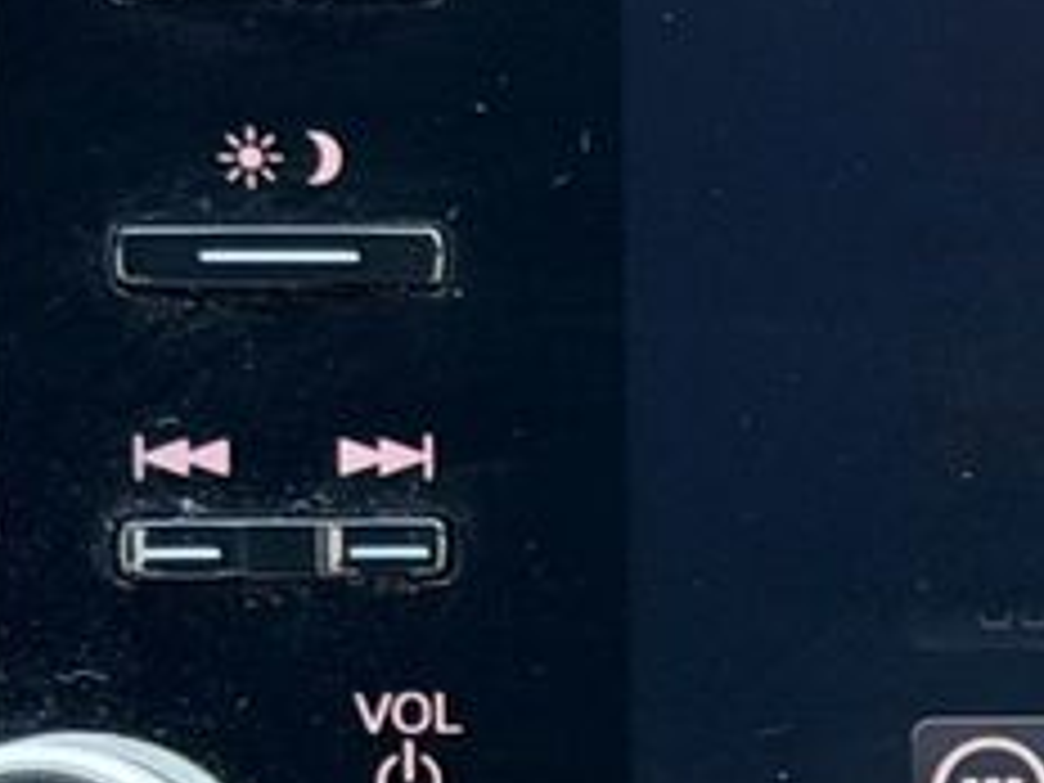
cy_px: 837
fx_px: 6394
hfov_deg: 8.9
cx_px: 1917
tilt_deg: -25.7
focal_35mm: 212
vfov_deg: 7.0
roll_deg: -2.5
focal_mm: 6.76
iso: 160
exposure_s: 1/226
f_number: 1.78
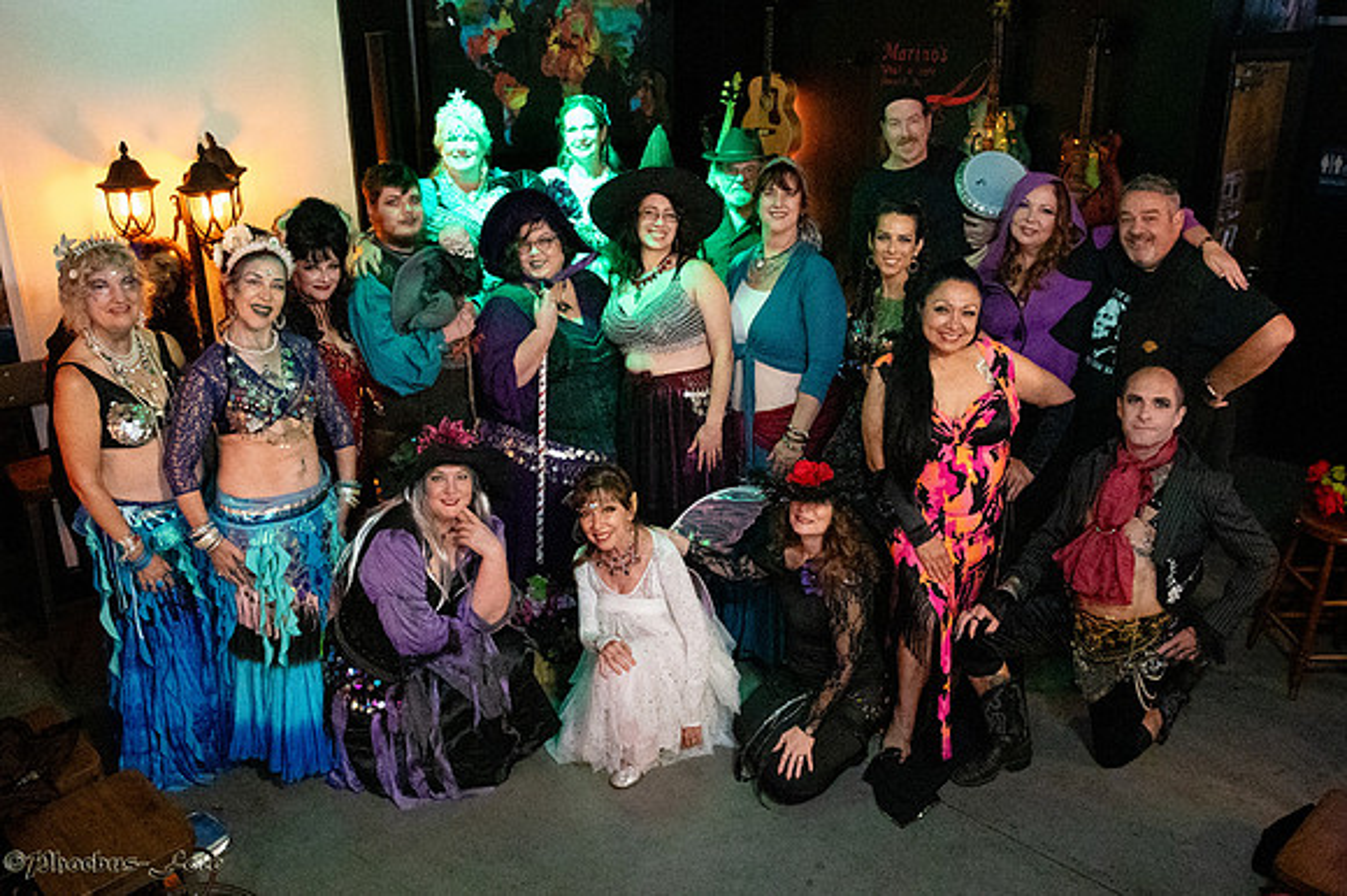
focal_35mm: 31
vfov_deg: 41.9
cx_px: 681
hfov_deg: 59.8
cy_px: 452
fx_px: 1171
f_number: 4
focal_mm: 26
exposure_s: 1/200
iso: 40000
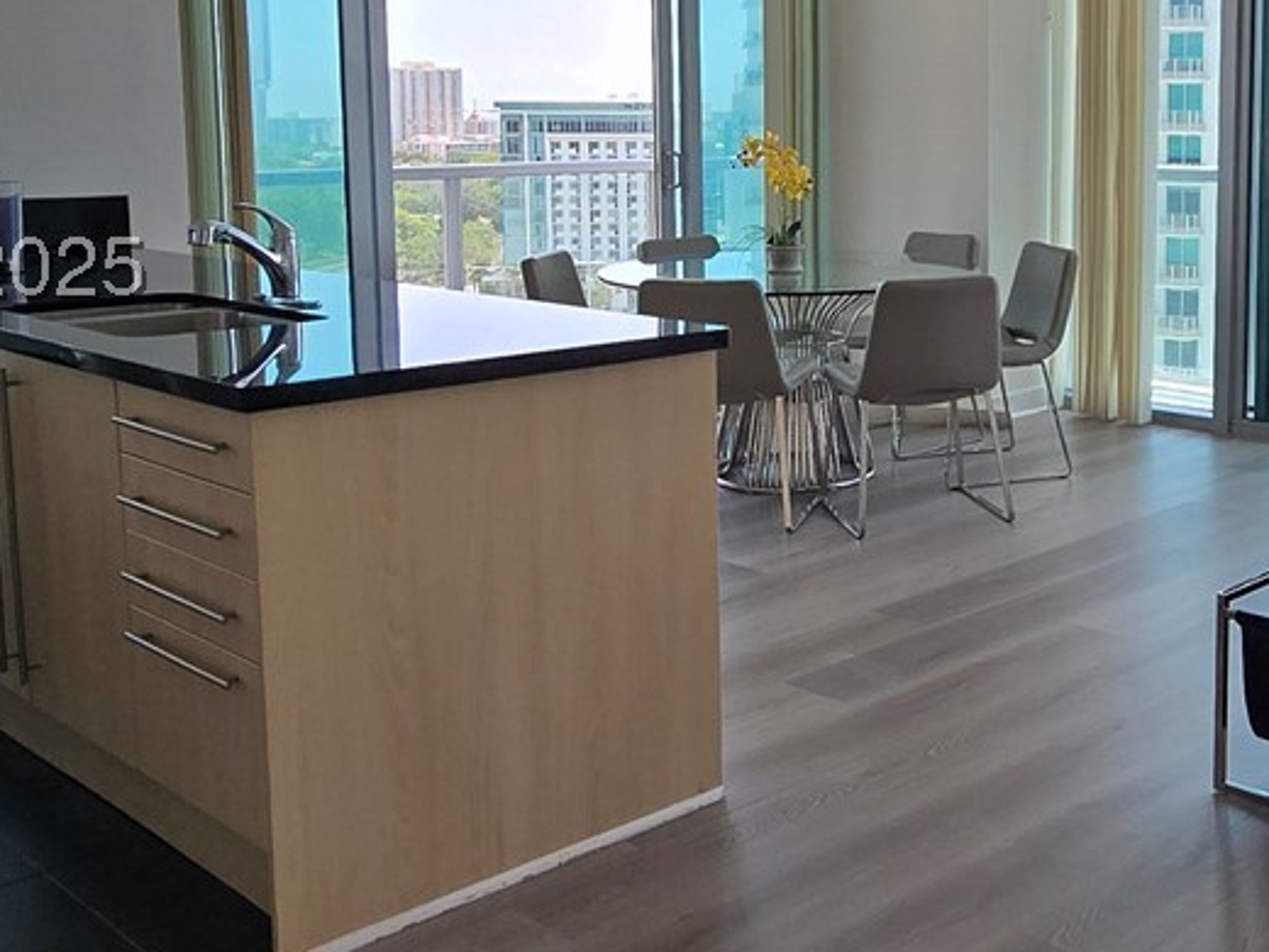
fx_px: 1466
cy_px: 283
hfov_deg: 44.6
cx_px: 1005
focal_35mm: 40
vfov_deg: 35.4
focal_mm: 2.2
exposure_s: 1/628
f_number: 2.2
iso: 50
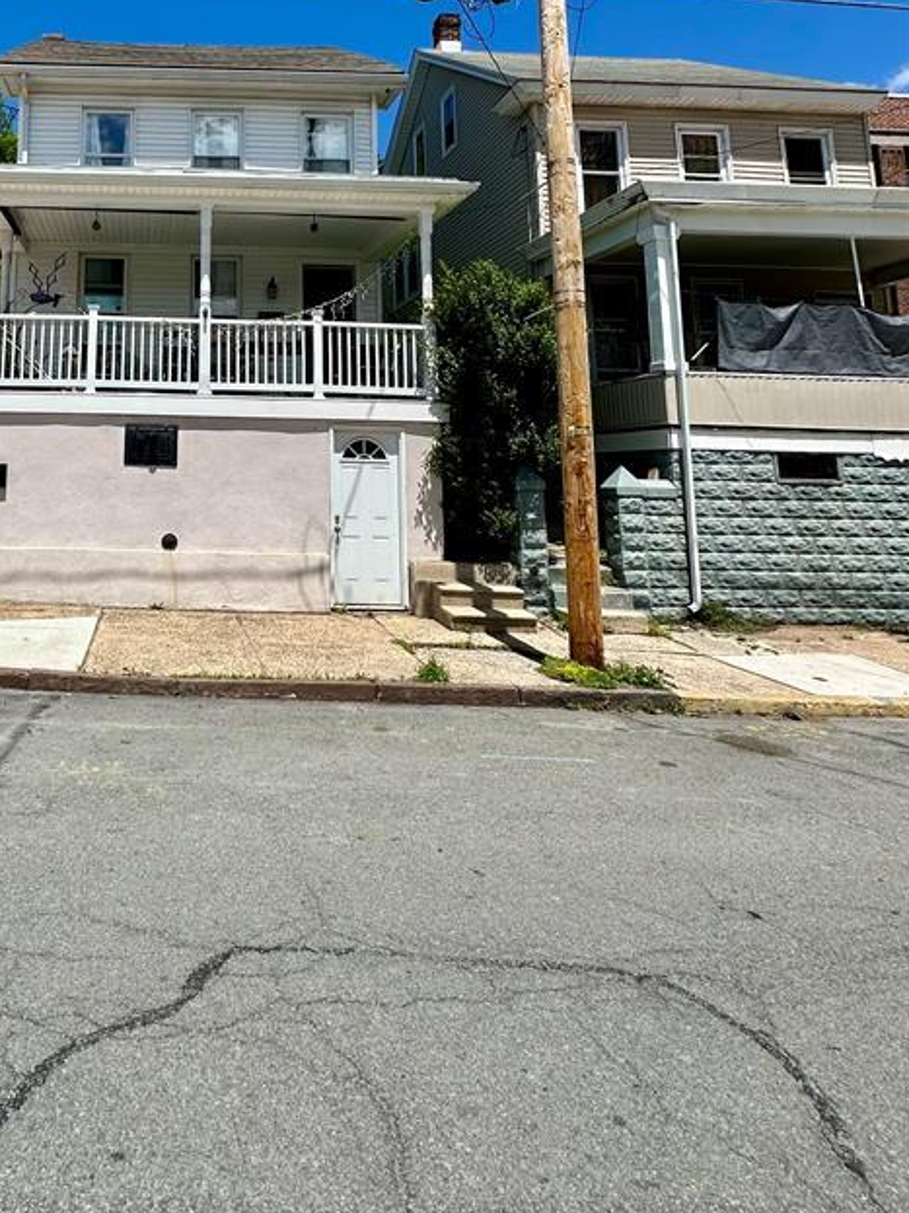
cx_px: 167
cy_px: 352
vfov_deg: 70.5
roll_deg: -3.0
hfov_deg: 54.4
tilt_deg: +7.9
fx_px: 806
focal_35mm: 23
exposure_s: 1/3125
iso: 40
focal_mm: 2.22
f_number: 2.2
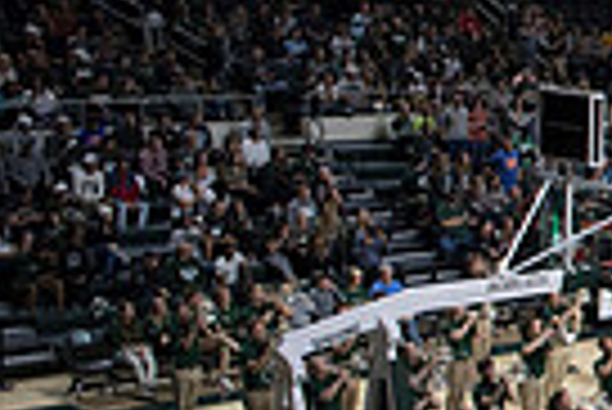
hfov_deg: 16.0
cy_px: 223
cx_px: 1192
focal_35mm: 102
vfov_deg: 13.5
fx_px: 1736
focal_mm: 24
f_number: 2.8
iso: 2000
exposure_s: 1/1000
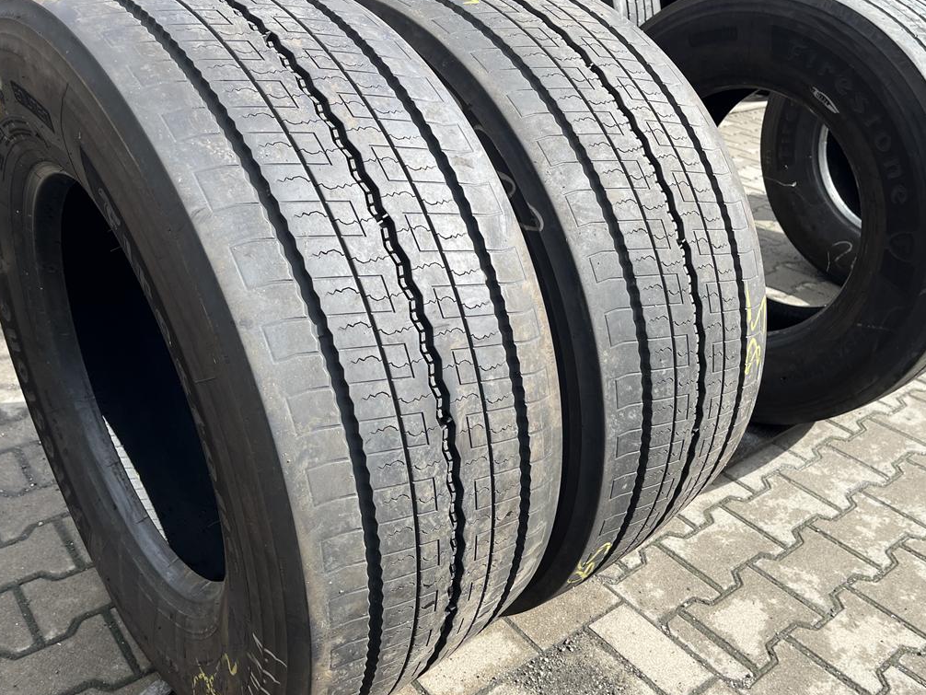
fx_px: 829
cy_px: 351
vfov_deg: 45.5
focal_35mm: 31
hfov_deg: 58.3
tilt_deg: -27.2
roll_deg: -2.3
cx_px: 457
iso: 50
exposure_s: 1/1580
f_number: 1.6
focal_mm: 5.1
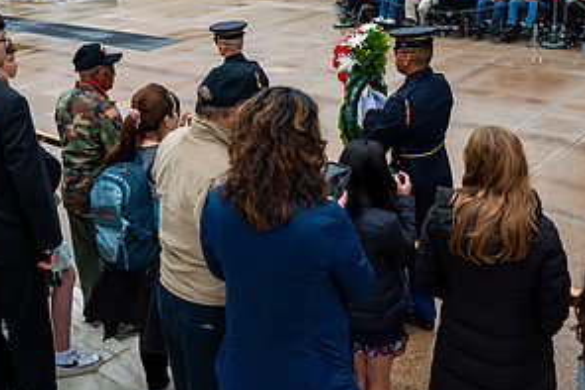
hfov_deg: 39.6
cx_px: 261
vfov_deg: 26.6
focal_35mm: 50
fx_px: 812
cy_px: 99
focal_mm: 25.5
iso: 180
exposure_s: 1/100
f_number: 6.3
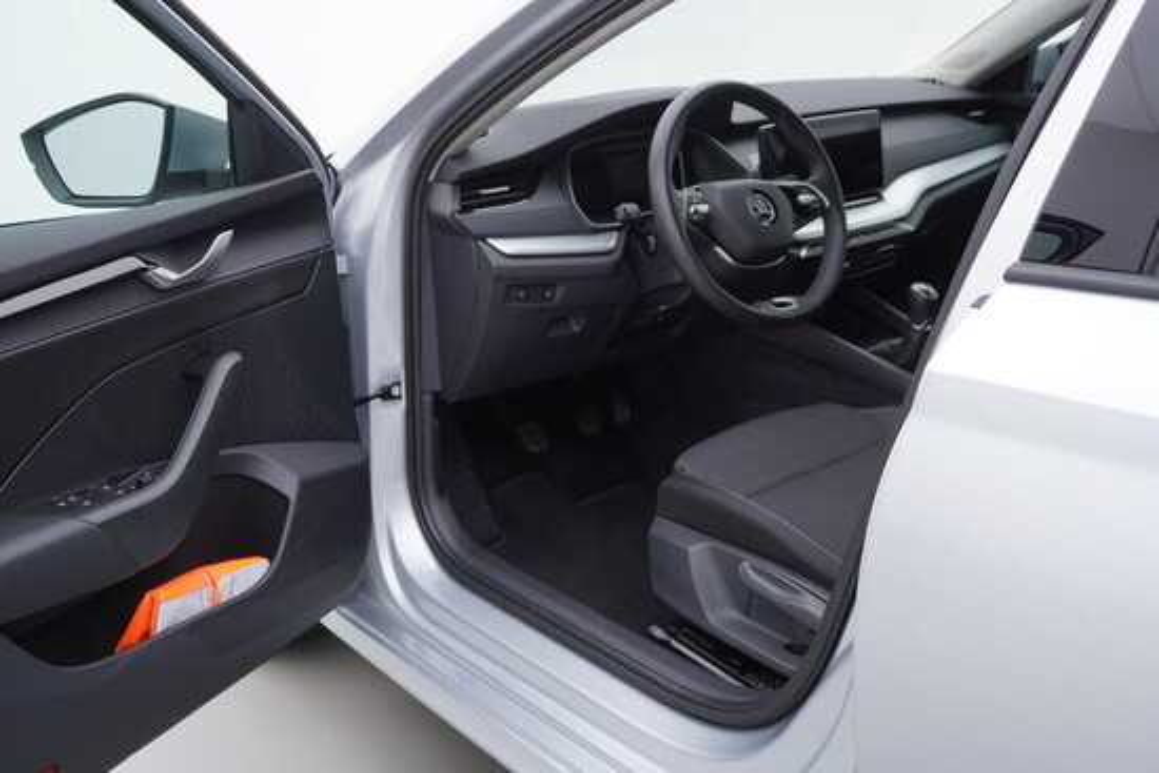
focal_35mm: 36
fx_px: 1159
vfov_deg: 36.9
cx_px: 580
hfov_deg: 53.1
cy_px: 386
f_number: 3.2
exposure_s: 1/50
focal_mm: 24
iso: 125
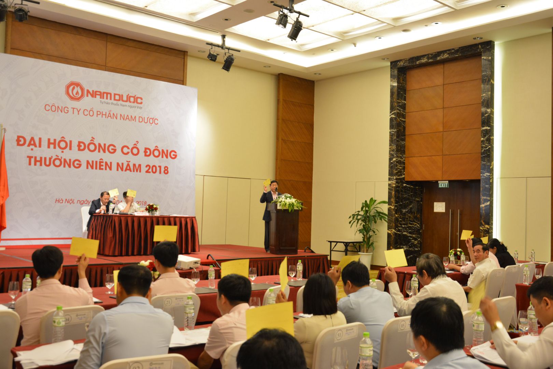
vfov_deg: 35.5
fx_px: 576
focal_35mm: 38
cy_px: 184
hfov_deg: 51.3
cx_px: 276
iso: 800
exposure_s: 1/20
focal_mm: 25
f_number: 5.6
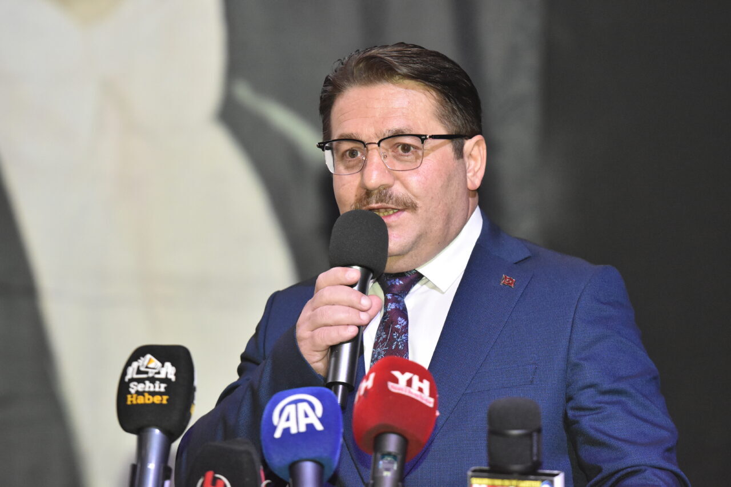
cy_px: 244
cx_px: 366
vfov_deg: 5.4
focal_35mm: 255
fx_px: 5177
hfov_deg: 8.1
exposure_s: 1/160
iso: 2200
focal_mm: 170
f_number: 2.8
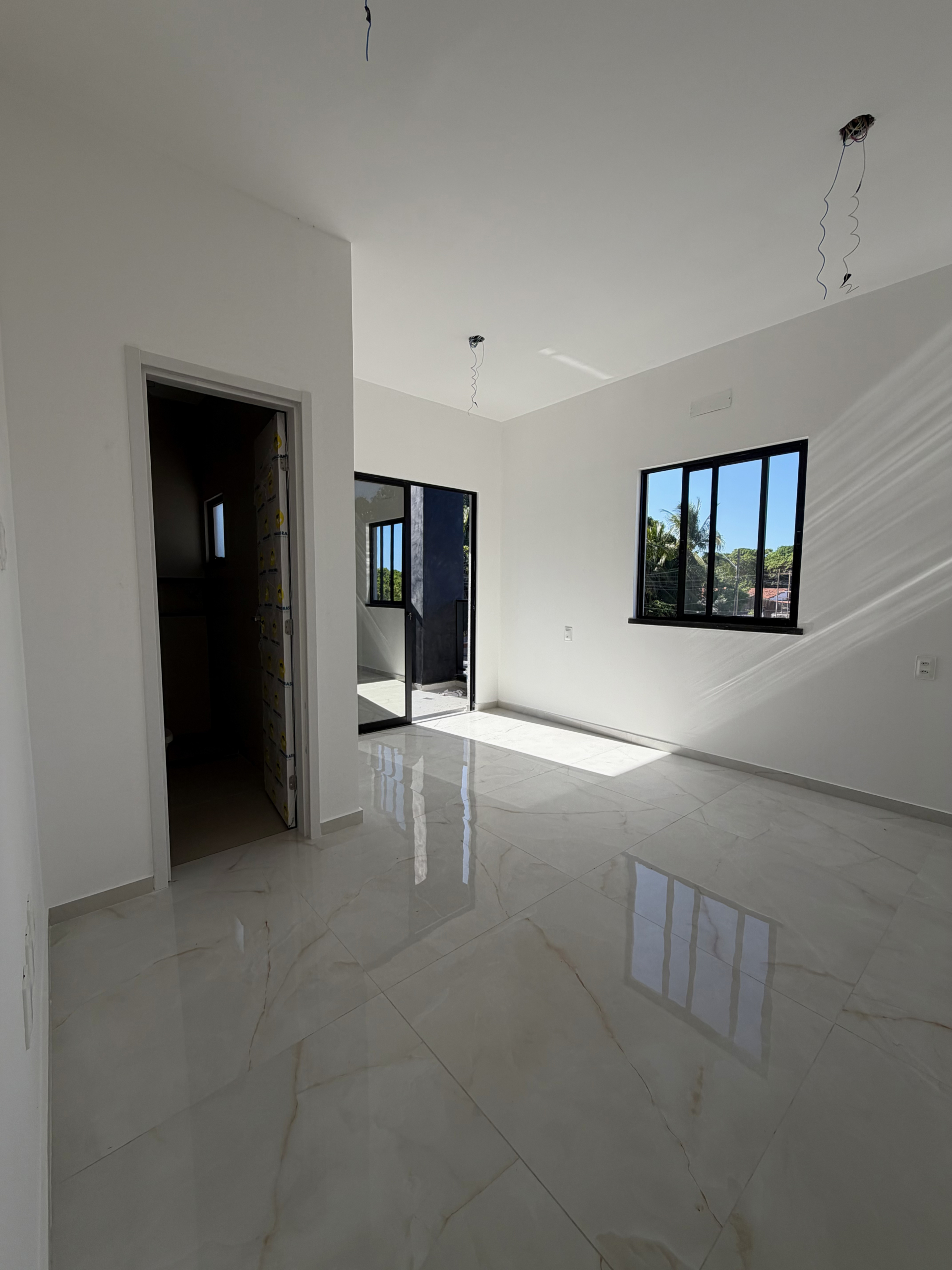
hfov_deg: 85.7
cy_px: 635
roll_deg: -0.3
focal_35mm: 14
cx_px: 476
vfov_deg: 102.1
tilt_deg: -4.5
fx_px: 513
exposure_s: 1/502
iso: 40
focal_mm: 2.22
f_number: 2.2
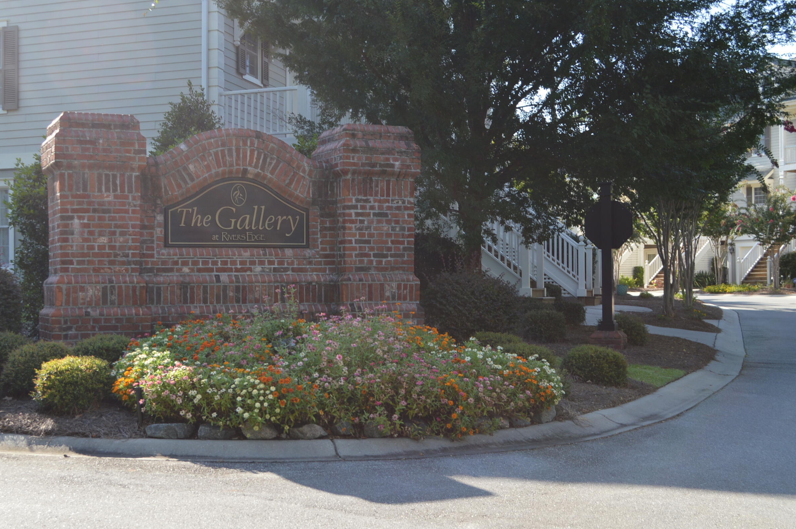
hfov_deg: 40.3
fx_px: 1082
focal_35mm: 49
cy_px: 269
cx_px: 331
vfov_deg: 27.5
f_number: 5.6
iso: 100
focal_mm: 26
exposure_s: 1/125
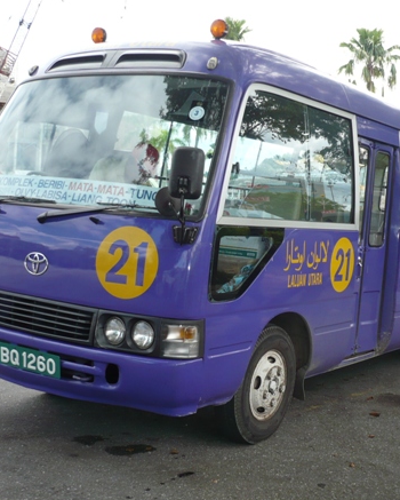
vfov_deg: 37.3
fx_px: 739
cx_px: 254
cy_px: 252
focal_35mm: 50
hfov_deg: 30.1
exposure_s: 1/400
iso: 100
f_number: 2.8
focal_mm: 5.8
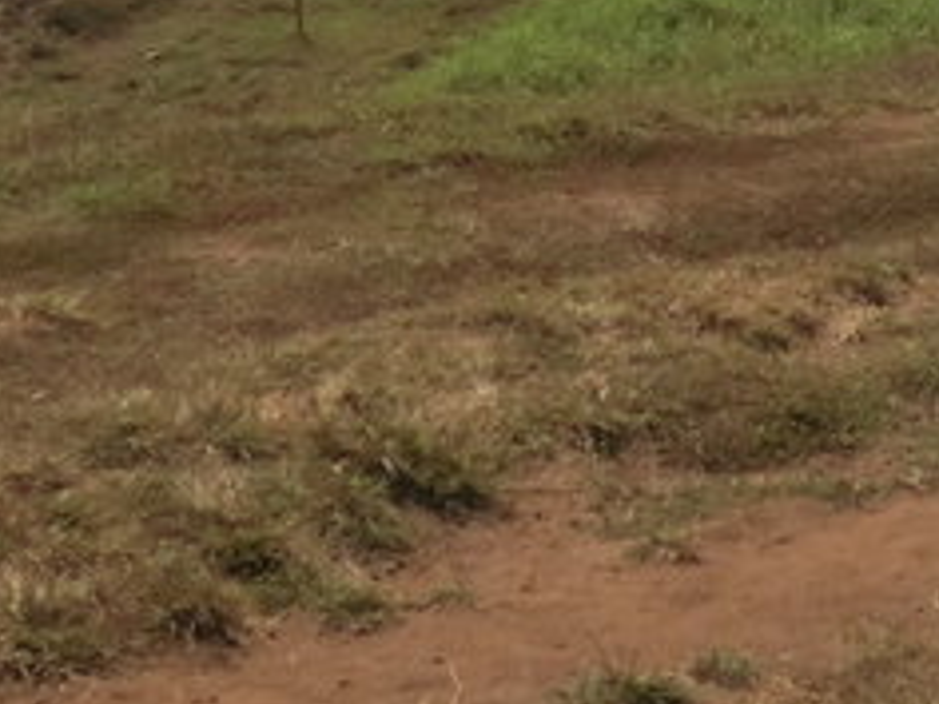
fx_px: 3309
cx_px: 828
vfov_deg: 11.0
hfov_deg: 16.0
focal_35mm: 122
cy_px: -716
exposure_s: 1/800
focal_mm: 4.3
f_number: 7.5
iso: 80
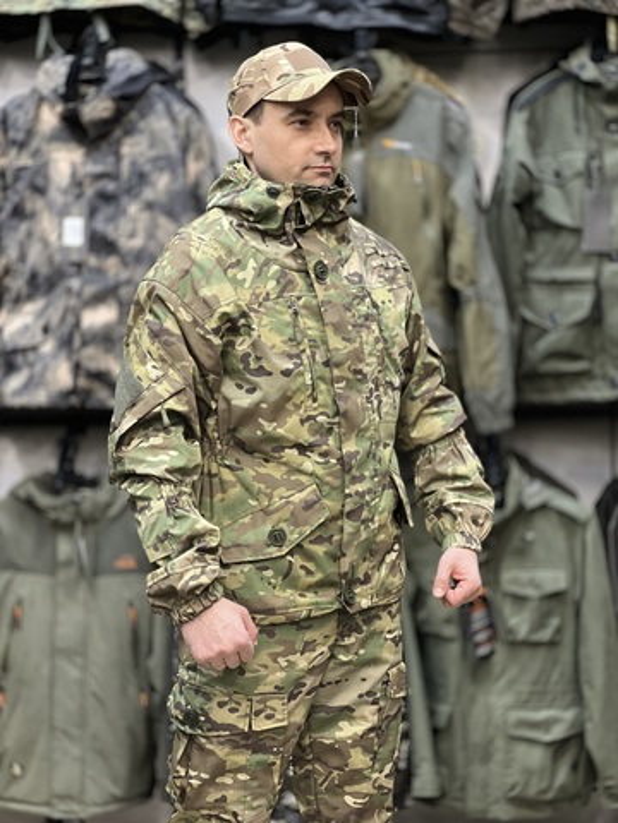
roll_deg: +1.7
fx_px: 1833
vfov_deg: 25.3
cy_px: 412
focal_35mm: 77
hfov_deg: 19.1
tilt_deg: -3.3
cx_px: 309
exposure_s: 1/33
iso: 250
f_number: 2.8
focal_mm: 9
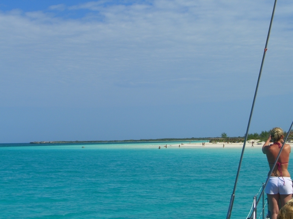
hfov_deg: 28.6
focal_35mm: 68
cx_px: 146
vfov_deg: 21.6
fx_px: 576
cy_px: 110
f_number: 11.2
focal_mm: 14.2
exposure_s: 1/200
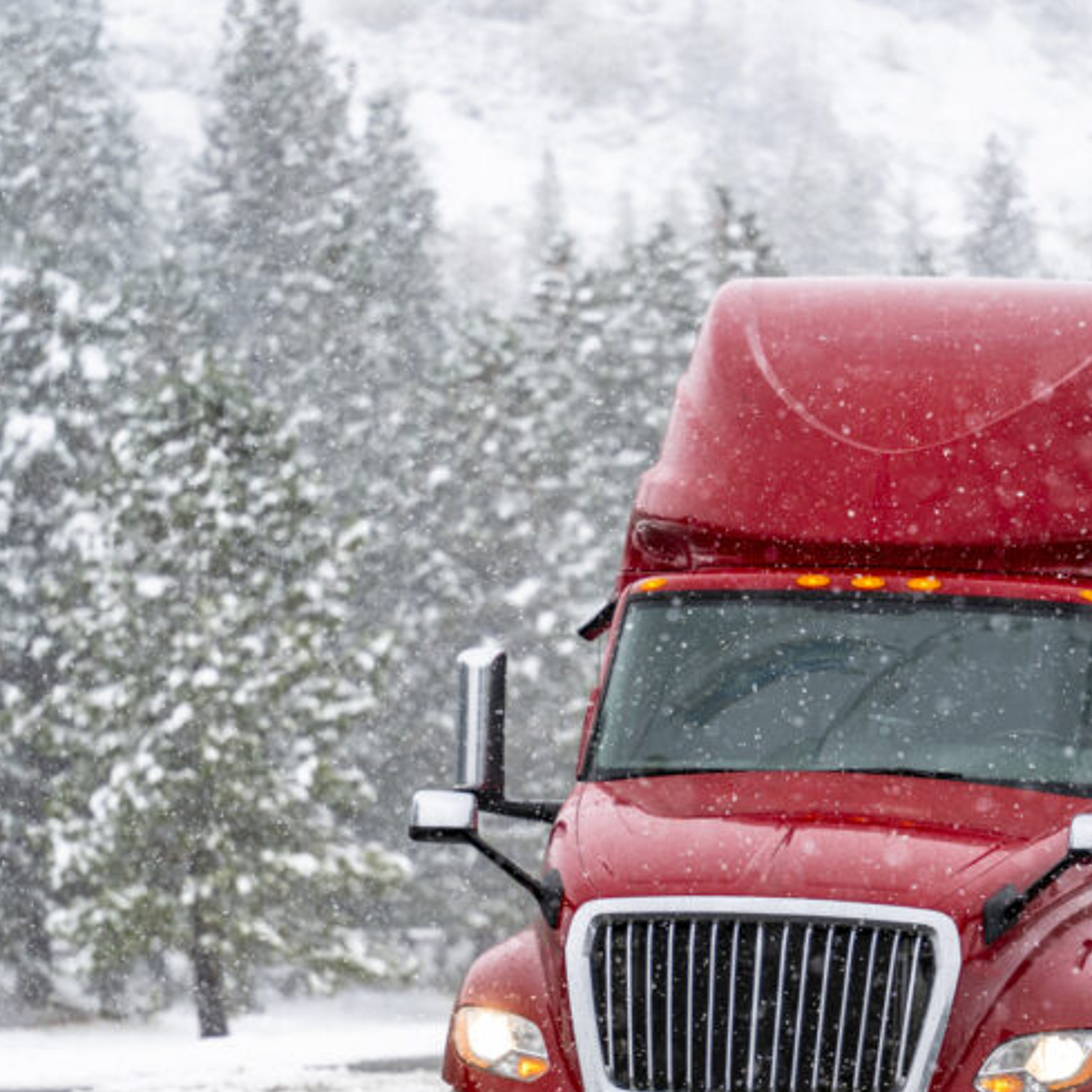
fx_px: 6674
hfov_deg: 9.4
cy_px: 722
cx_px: 630
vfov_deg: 9.3
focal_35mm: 187
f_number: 2.8
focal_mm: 105
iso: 160
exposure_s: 1/2000
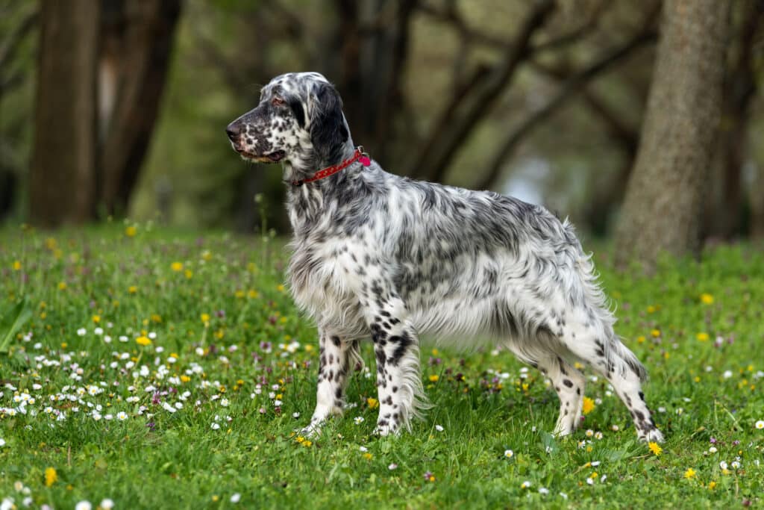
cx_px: 382
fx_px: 3396
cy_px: 255
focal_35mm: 160
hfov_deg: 12.8
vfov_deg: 8.6
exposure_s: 1/200
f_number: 4
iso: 200
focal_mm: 160
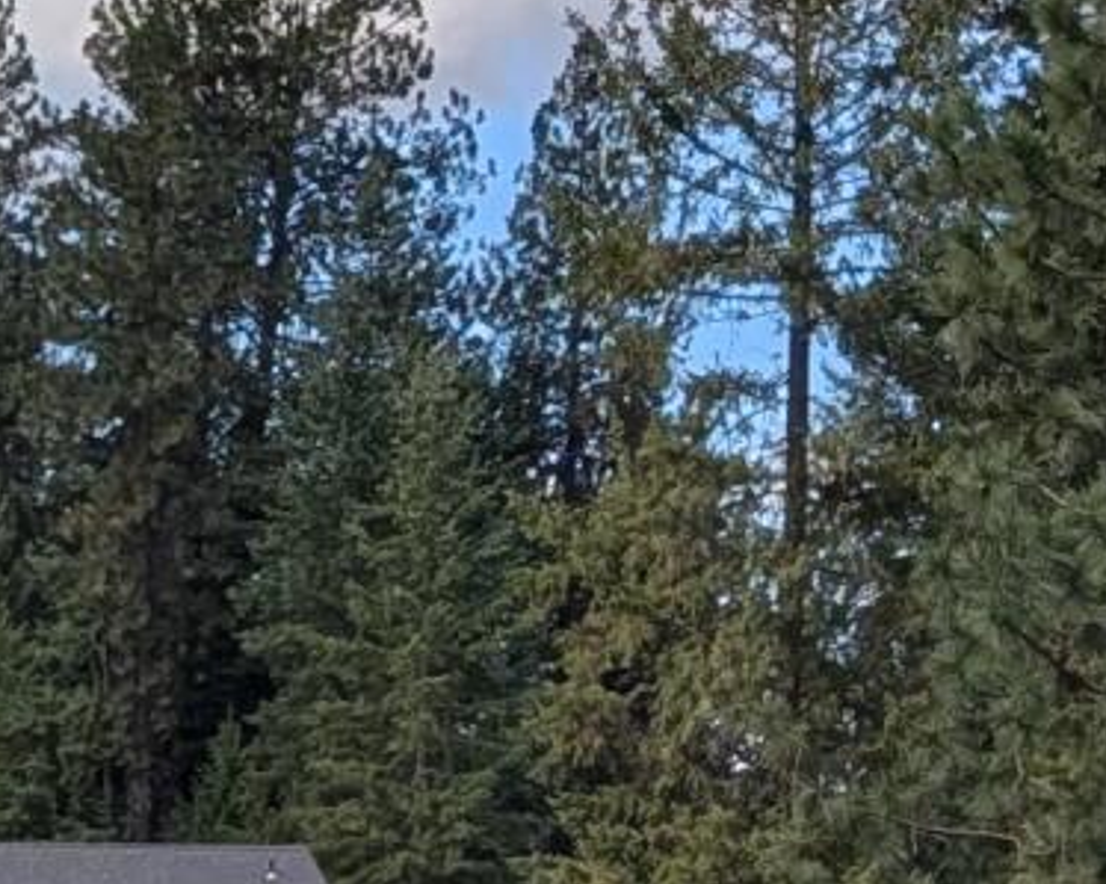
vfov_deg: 8.1
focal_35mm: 188
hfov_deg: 9.6
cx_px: -1020
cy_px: 1200
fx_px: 6152
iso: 21
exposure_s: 1/1018
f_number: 1.68
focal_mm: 6.9
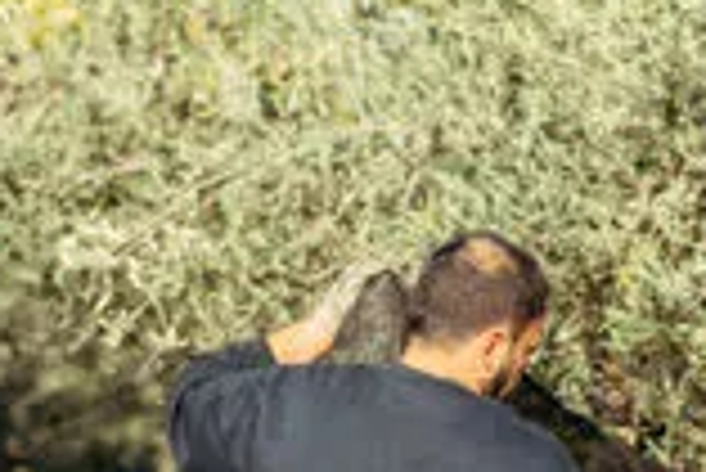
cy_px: 634
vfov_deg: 3.3
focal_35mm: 417
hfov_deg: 4.9
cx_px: 839
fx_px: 8178
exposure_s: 1/4000
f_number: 1.4
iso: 100
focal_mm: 85
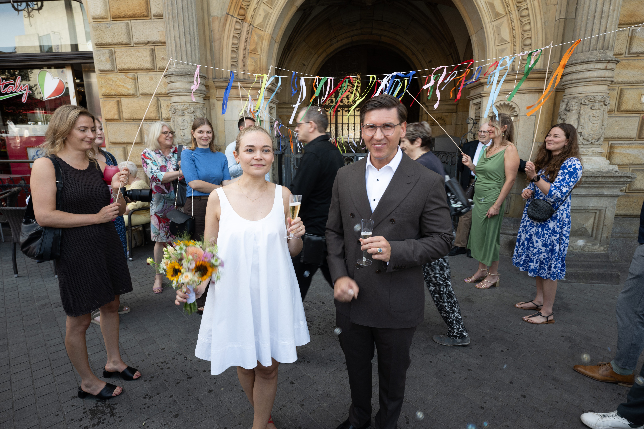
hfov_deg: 84.0
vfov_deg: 61.9
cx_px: 322
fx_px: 358
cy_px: 214
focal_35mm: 20
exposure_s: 1/60
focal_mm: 20
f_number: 7.1
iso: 125
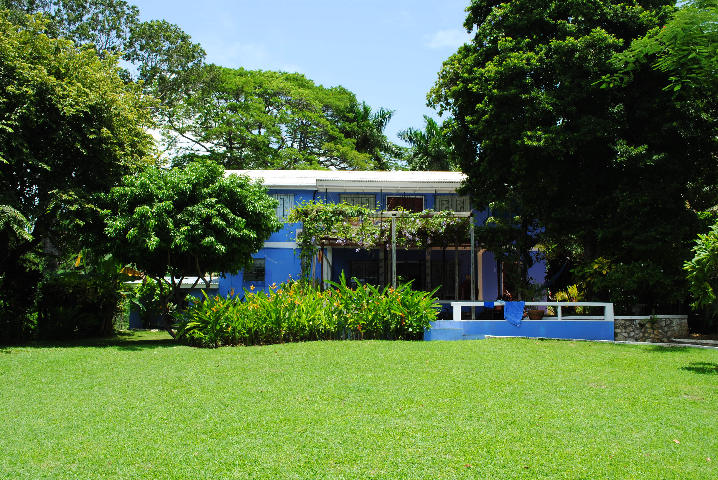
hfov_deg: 53.1
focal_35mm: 36
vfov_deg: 37.0
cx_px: 359
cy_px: 240
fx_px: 719
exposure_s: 1/200
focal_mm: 24
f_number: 8
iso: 100
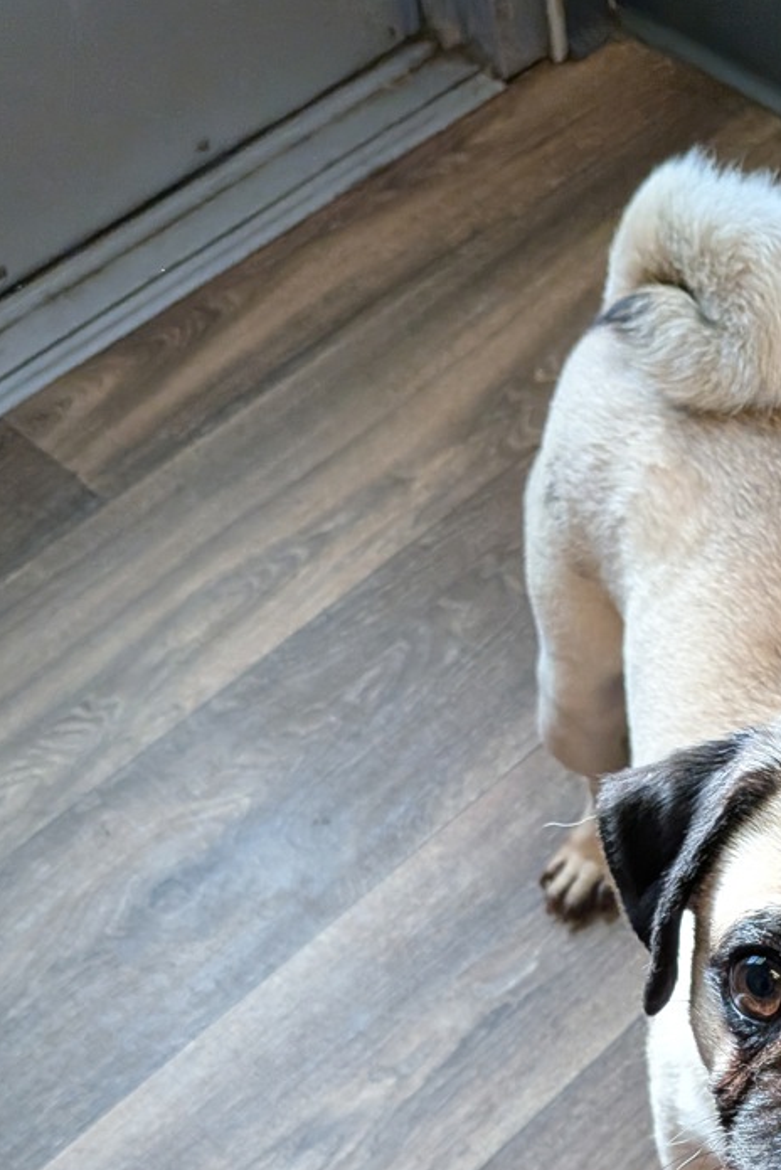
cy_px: 1112
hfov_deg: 26.0
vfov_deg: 37.0
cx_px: 798
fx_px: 1593
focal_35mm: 49
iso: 839
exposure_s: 1/412
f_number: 1.7
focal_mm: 4.53
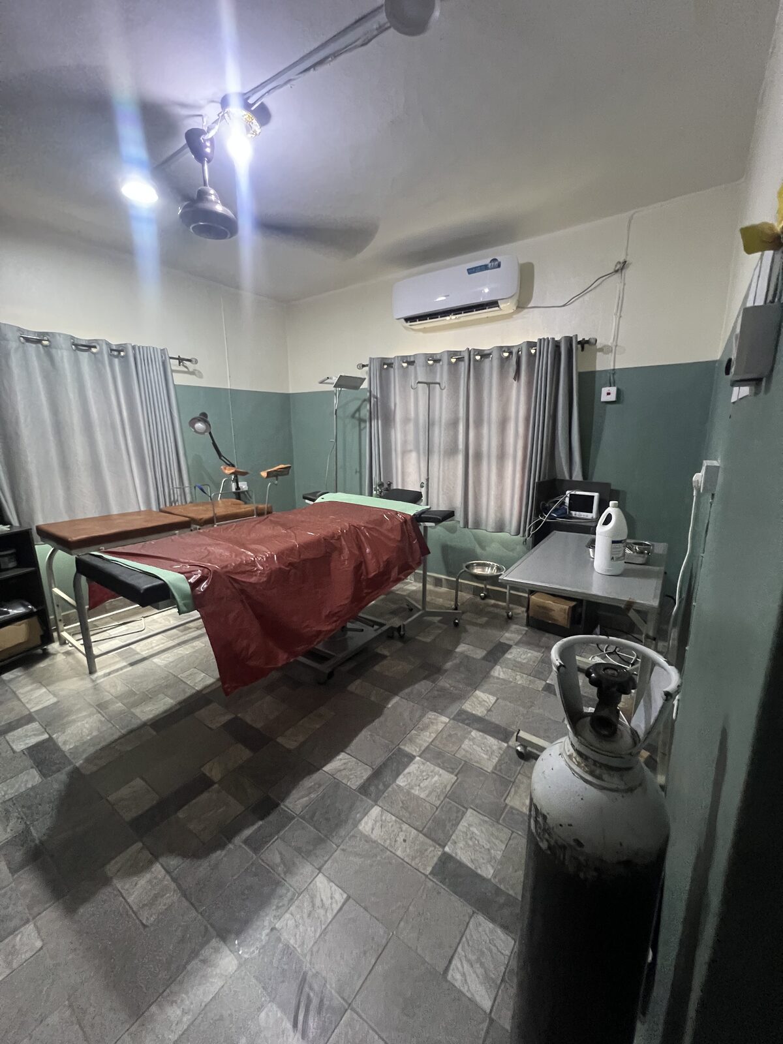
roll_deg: -0.3
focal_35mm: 13
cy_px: 522
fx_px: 392
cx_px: 392
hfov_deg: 89.9
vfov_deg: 106.2
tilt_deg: -12.6
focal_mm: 1.57
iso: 640
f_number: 1.8
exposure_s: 1/51
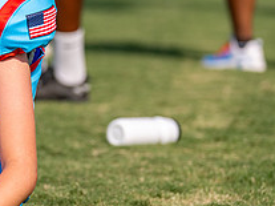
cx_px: -90
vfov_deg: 4.6
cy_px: 51
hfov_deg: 6.1
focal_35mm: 322
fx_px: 2557
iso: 125
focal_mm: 108
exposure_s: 1/4000
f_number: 2.8
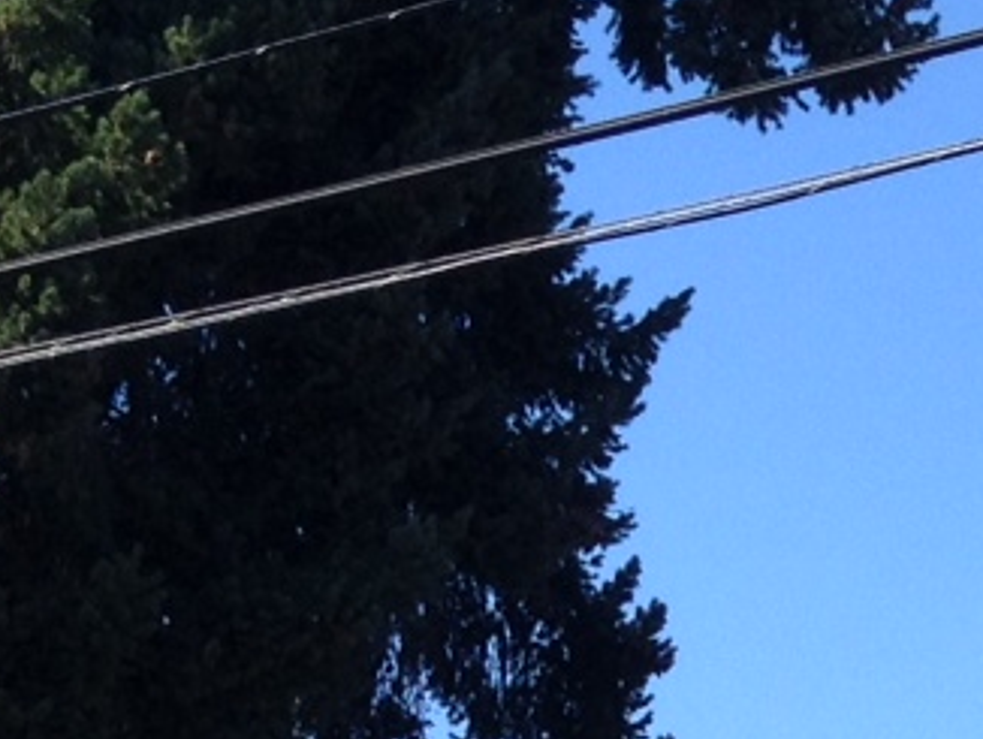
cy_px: 1578
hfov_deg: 10.8
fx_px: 4973
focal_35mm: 175
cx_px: 1550
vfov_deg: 8.0
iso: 50
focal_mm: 4.28
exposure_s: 1/951
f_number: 2.4
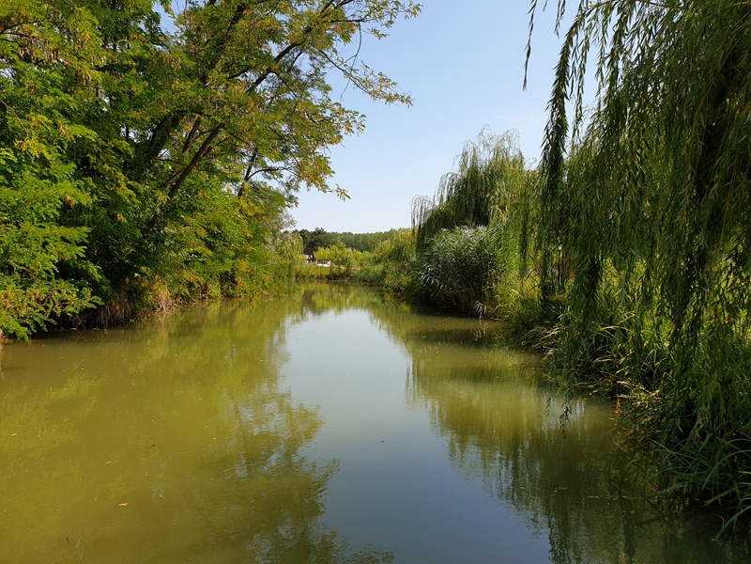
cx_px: 376
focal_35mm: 26
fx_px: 564
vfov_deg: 53.1
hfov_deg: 67.3
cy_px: 282
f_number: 2.4
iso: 50
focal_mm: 4.3
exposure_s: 1/1157
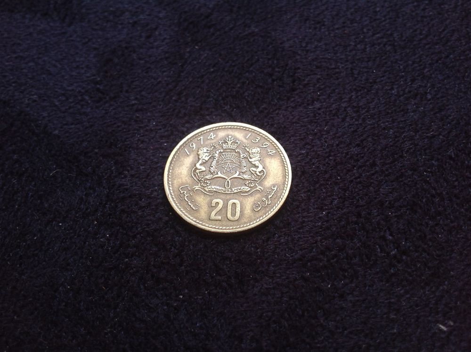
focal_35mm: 35
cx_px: 236
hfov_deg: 52.7
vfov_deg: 40.6
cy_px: 176
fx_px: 476
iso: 64
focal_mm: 4.28
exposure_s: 1/60
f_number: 2.4
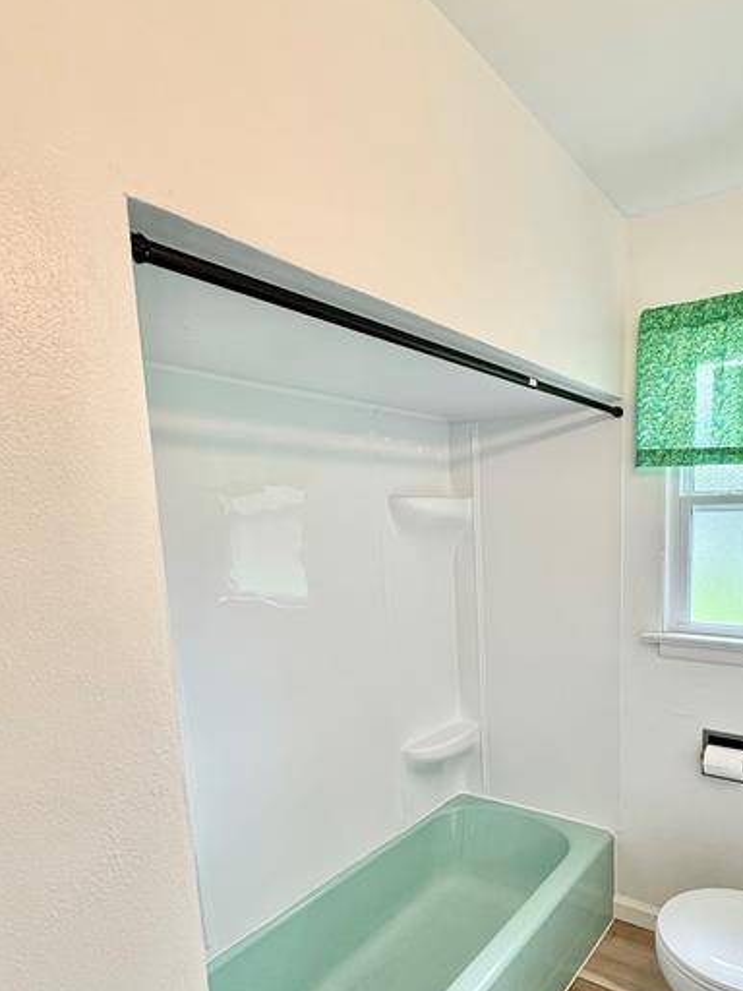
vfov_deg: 77.8
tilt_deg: -6.7
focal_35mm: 21
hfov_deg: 60.6
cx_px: 540
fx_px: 601
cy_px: 608
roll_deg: +0.6
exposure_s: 1/120
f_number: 2.2
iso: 100
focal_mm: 2.22
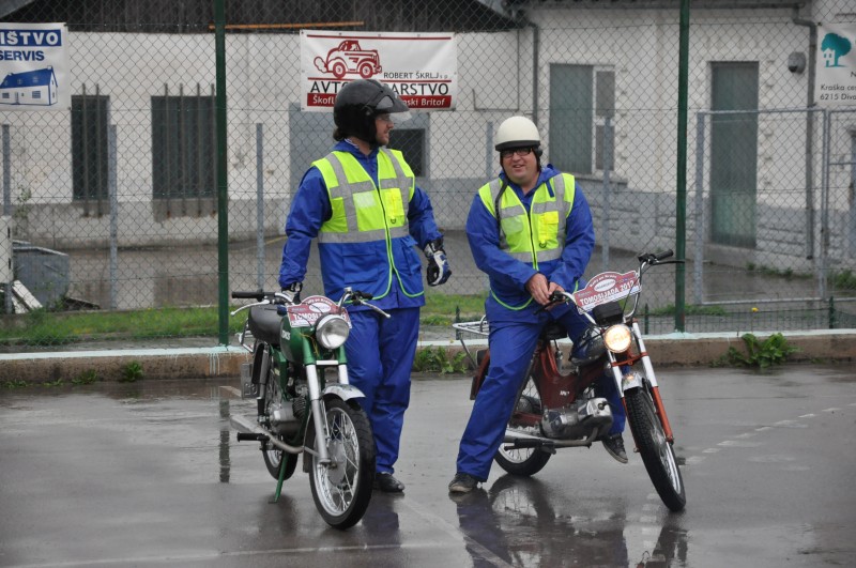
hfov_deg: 15.2
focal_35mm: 135
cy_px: 284
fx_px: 3205
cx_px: 428
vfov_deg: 10.1
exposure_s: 1/200
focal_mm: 90
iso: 800
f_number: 5.6
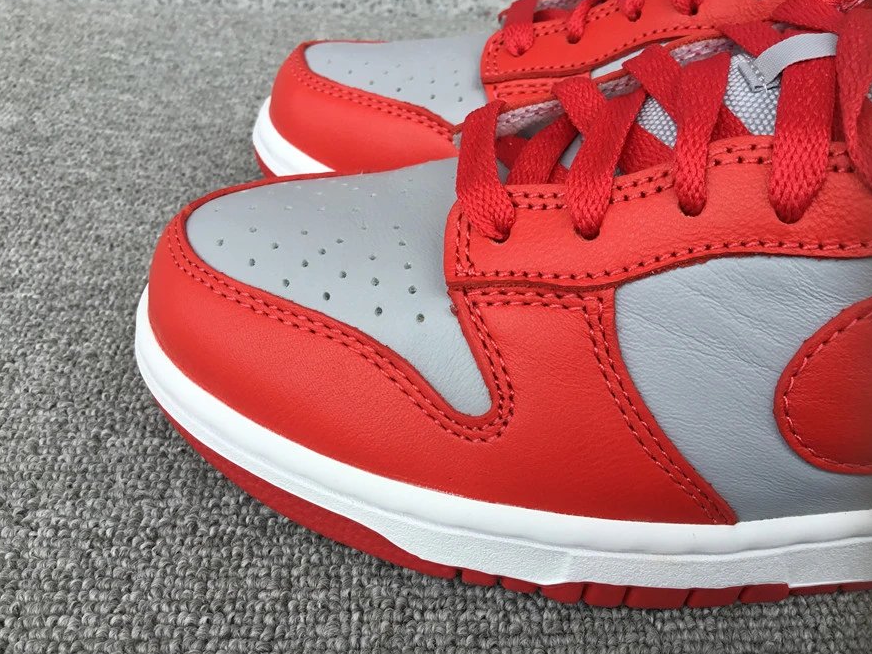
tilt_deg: -35.6
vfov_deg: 44.2
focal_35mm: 32
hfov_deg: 56.8
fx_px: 806
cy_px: 318
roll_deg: -3.2
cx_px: 439
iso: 25
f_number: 2.4
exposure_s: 1/370
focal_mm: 3.3
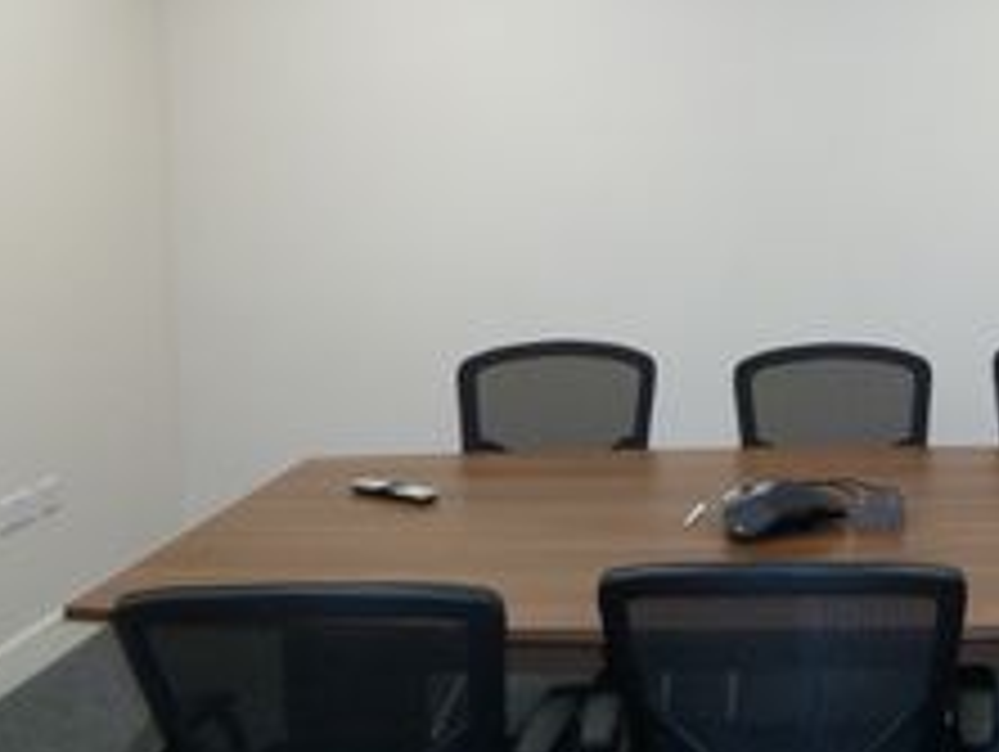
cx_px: 864
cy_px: 234
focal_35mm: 45
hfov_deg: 39.5
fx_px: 1300
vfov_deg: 31.9
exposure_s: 1/30
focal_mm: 4.1
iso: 200
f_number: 3.3
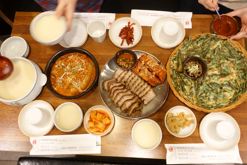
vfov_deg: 43.6
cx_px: 124
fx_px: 206
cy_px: 82
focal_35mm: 30
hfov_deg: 61.9
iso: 1250
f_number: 2.5
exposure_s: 1/30
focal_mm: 10.89
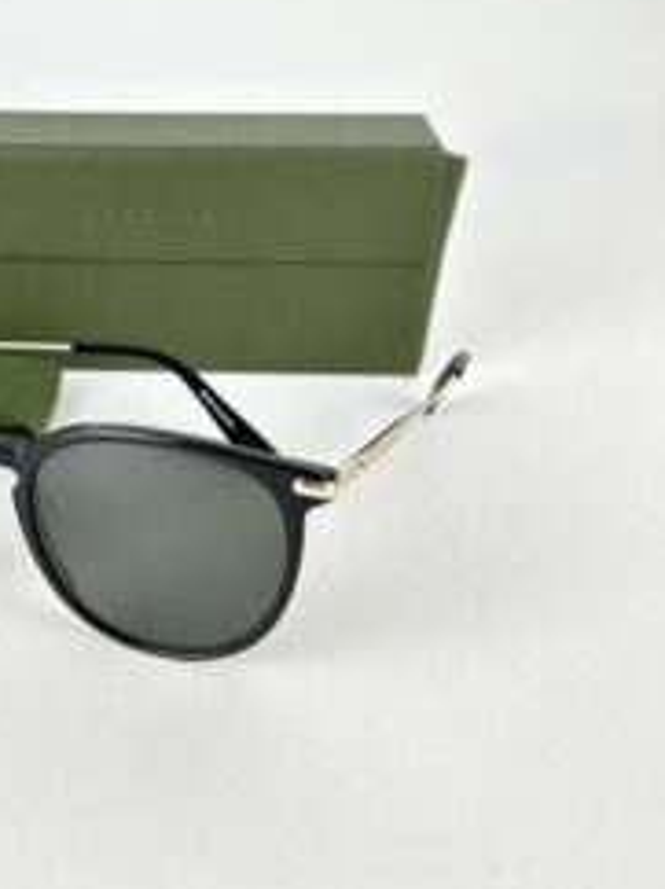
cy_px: 327
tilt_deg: -21.3
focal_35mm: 43
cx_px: 121
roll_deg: -1.2
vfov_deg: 43.5
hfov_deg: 32.5
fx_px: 1103
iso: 32
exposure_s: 1/107
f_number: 1.5
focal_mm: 5.7
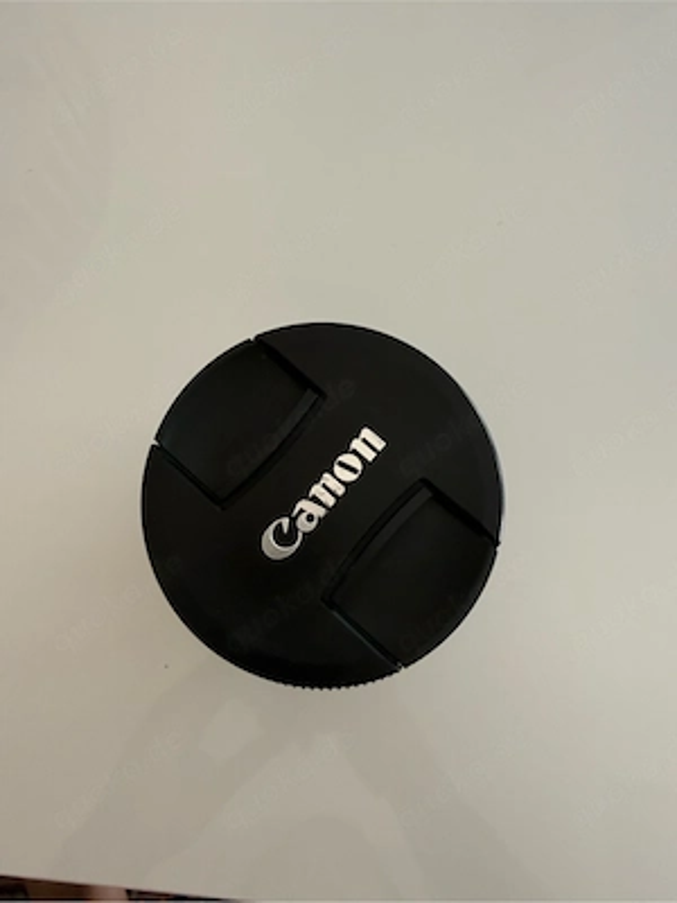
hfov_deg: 56.8
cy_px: 452
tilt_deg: -75.7
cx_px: 338
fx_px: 626
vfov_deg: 71.6
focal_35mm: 24
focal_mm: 2.22
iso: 250
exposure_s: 1/99
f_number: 2.2
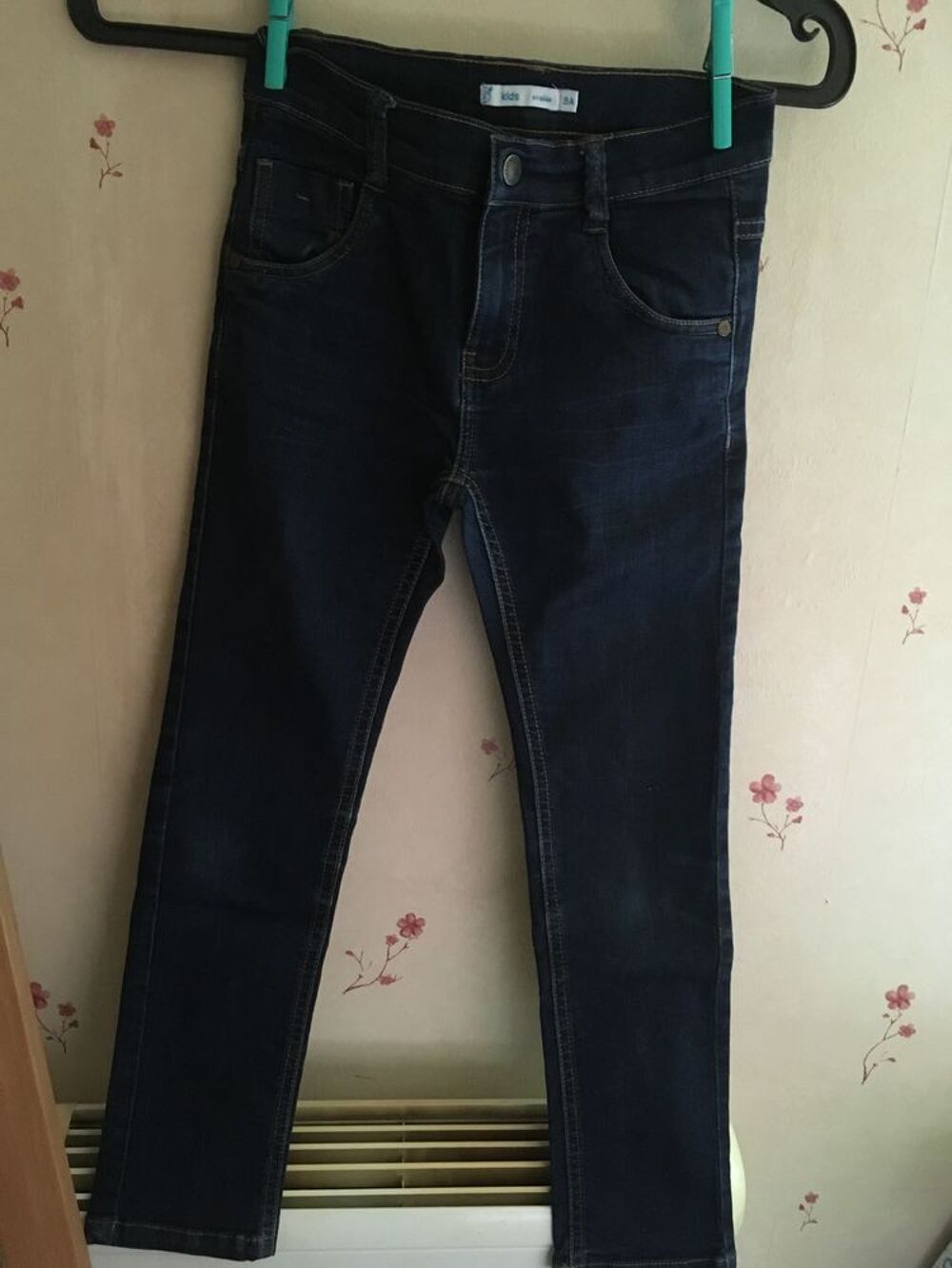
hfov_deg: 48.2
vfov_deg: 61.7
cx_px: 476
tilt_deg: -18.4
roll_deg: -2.7
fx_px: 1063
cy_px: 634
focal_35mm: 29
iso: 500
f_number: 2.2
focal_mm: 4.15
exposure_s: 1/17
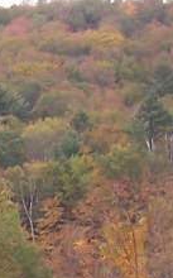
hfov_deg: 5.5
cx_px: -402
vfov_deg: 9.3
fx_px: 1664
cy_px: 417
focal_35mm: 220
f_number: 2.8
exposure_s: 1/180
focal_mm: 6.3
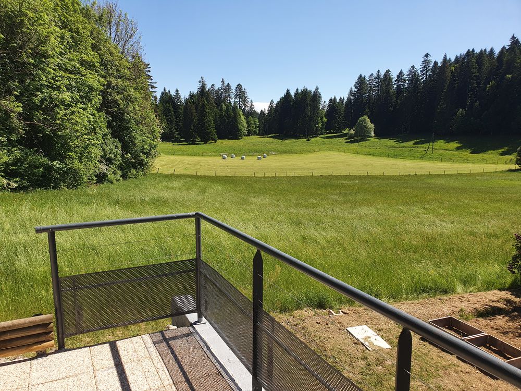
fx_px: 391
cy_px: 196
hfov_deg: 67.3
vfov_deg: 53.1
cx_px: 260
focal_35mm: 26
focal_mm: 4.32
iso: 50
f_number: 2.4
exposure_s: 1/1096
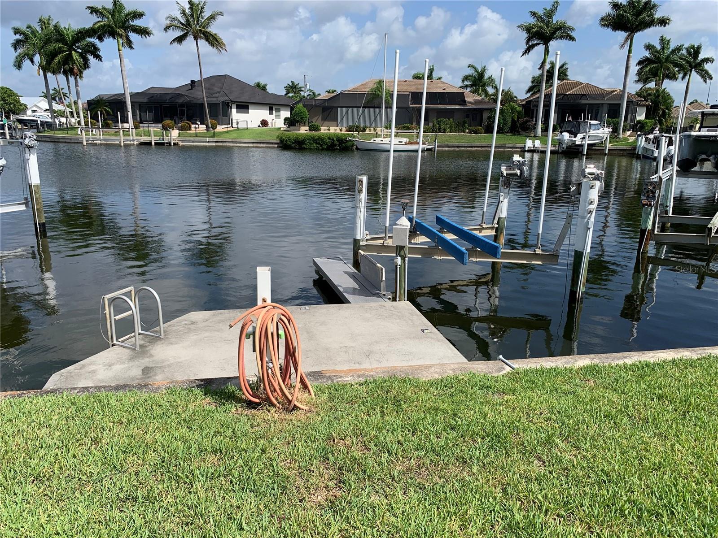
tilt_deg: -16.4
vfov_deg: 53.1
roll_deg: -0.6
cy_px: 269
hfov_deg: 67.3
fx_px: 539
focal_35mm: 26
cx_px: 359
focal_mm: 4.25
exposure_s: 1/2481
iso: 25
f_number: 1.8
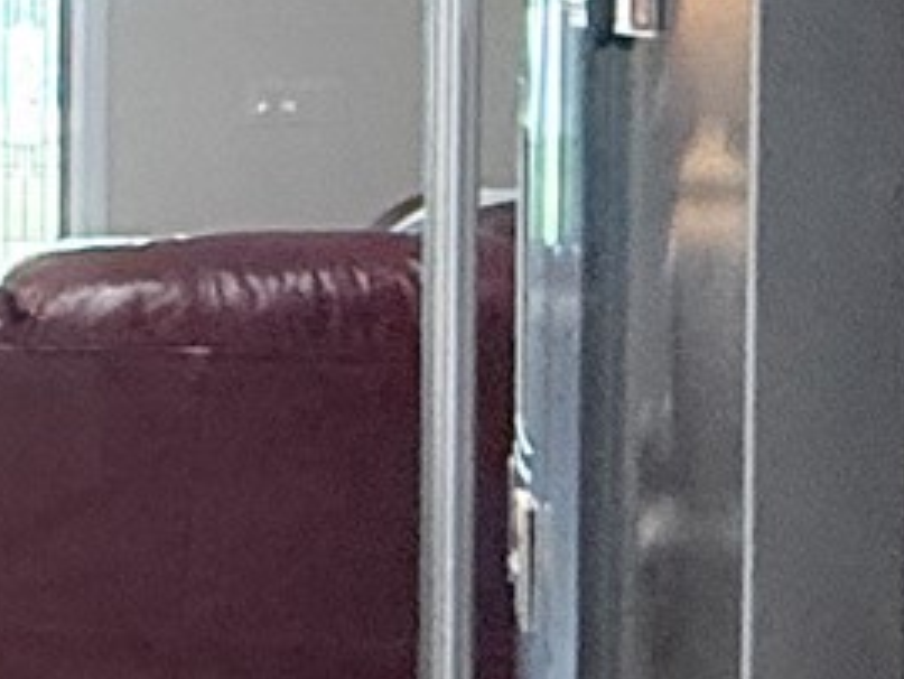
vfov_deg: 14.8
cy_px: 225
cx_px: -1583
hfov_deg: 12.4
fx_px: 2613
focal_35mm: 100
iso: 320
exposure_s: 1/60
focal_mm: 2.22
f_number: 2.2
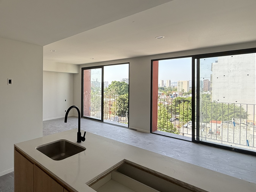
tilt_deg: -0.6
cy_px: 87
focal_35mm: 21
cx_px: 73
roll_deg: -0.5
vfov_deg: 63.3
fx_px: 155
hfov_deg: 74.9
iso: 64
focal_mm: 2.22
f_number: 2.2
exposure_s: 1/336
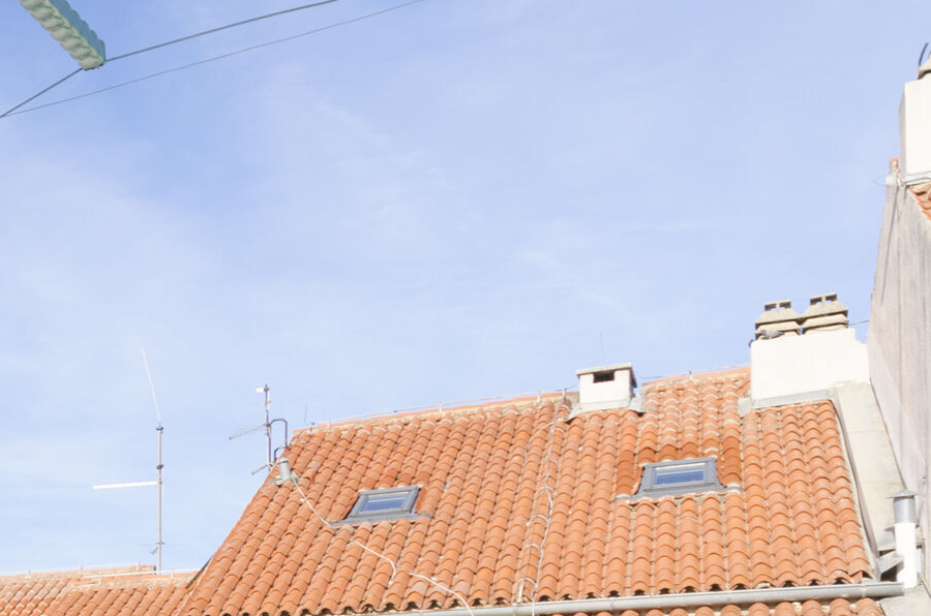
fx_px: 1445
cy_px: 724
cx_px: -349
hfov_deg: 28.0
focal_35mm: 56
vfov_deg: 22.4
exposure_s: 1/200
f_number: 8
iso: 100
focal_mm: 12
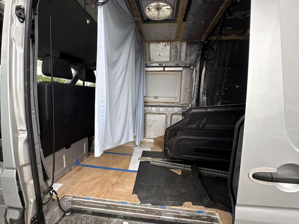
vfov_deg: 81.7
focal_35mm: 15
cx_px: 150
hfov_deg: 98.2
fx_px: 130
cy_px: 117
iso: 64
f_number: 2.2
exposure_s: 1/228
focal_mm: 2.22
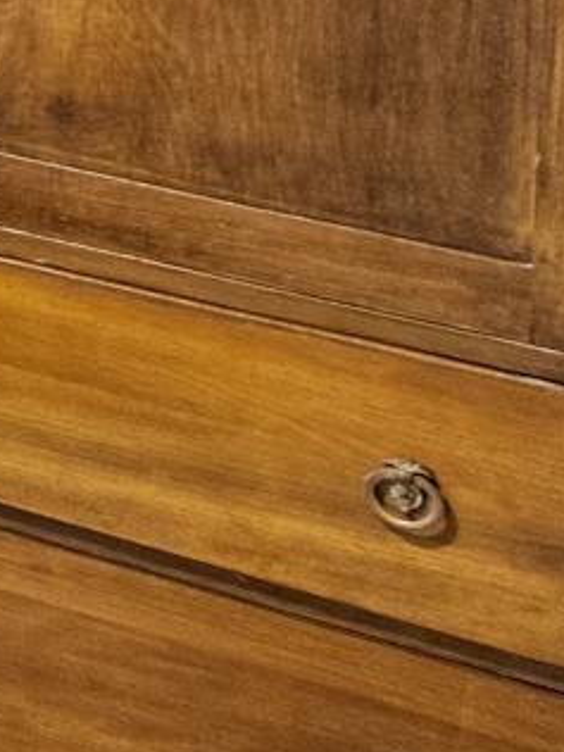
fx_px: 2976
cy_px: -625
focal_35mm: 137
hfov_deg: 6.1
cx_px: -2354
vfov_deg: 13.0
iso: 400
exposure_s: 2
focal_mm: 12
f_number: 7.1
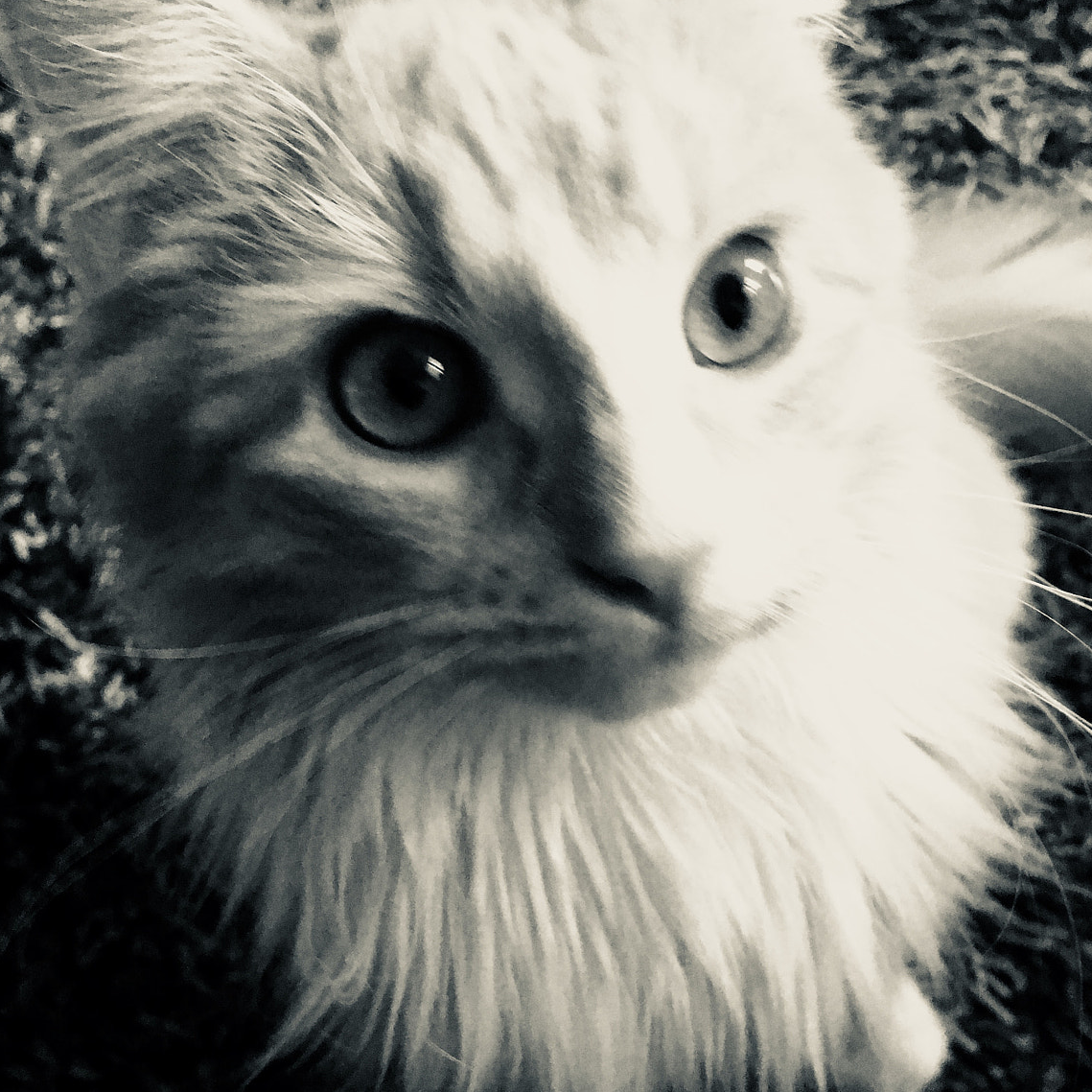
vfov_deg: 45.9
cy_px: 617
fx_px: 1285
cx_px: 525
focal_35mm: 36
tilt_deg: -56.5
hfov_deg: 46.0
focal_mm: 4.15
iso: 200
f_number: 2.2
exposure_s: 1/17
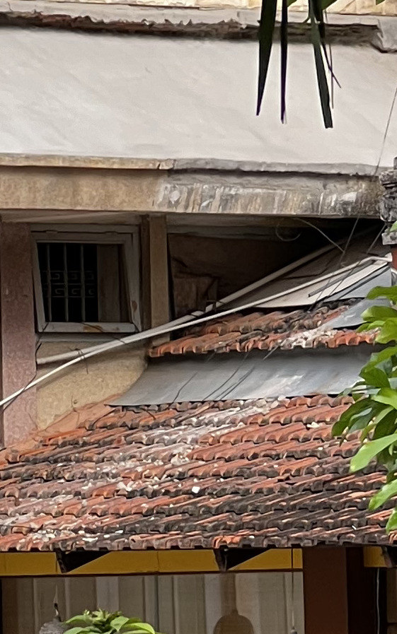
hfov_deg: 3.6
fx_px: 6298
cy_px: 560
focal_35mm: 364
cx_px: -105
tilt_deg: +0.9
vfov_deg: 5.8
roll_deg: +1.7
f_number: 2.8
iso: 32
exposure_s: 1/160
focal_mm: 9
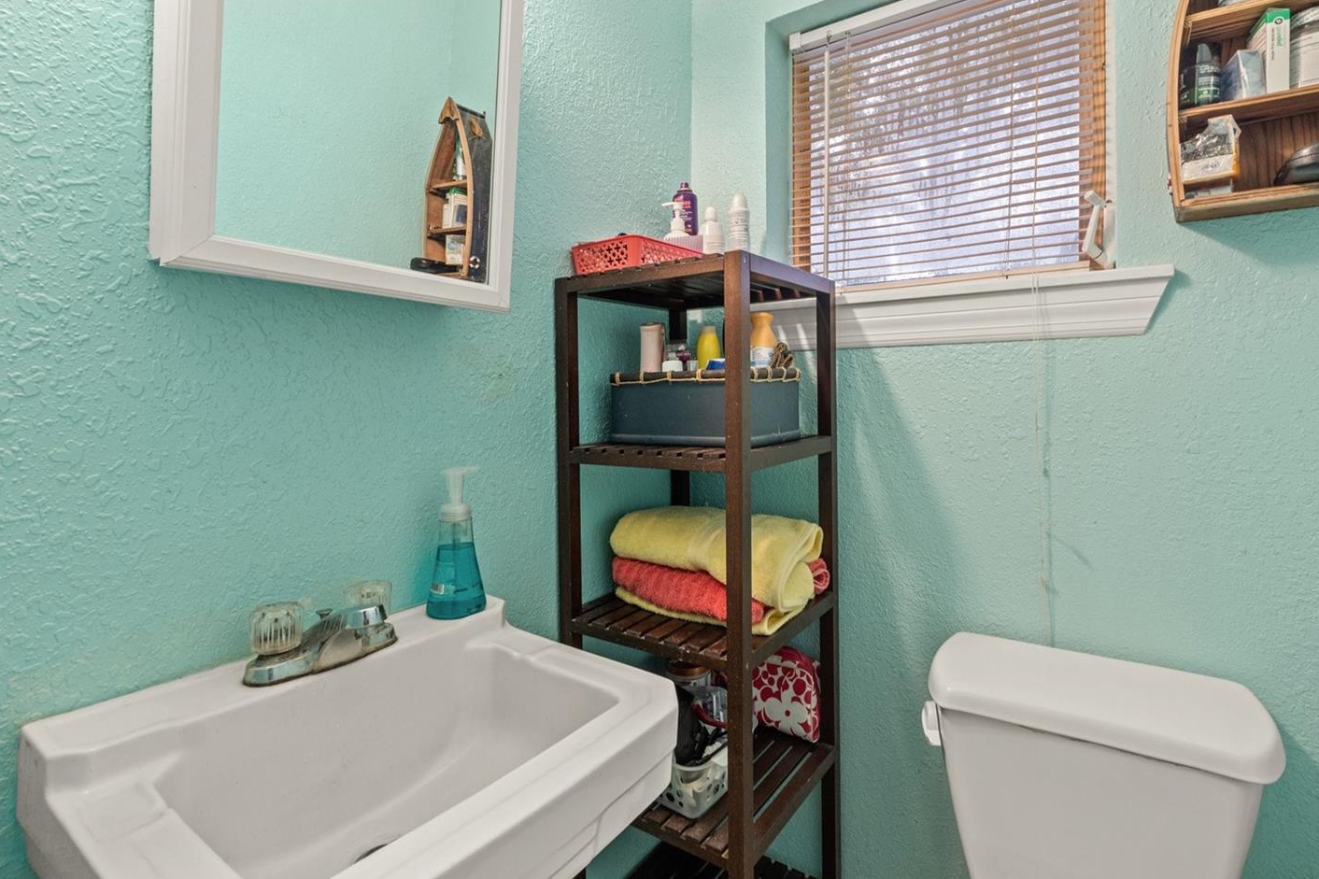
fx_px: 654
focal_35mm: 18
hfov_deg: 90.3
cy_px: 411
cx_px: 706
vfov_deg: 67.7
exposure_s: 1/2.5
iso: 400
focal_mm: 10.5
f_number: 8
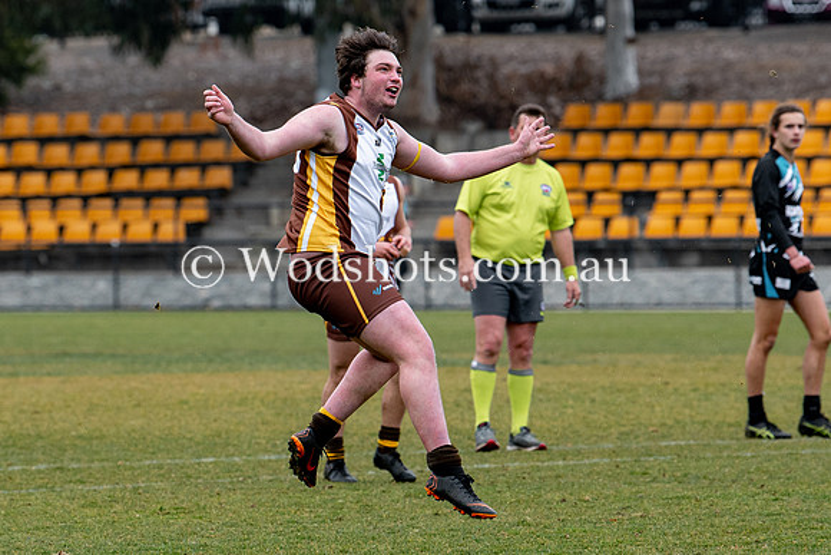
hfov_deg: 4.4
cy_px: 334
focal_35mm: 470
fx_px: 10841
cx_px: 350
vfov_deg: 2.9
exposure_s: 1/800
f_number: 4
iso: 360
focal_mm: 180
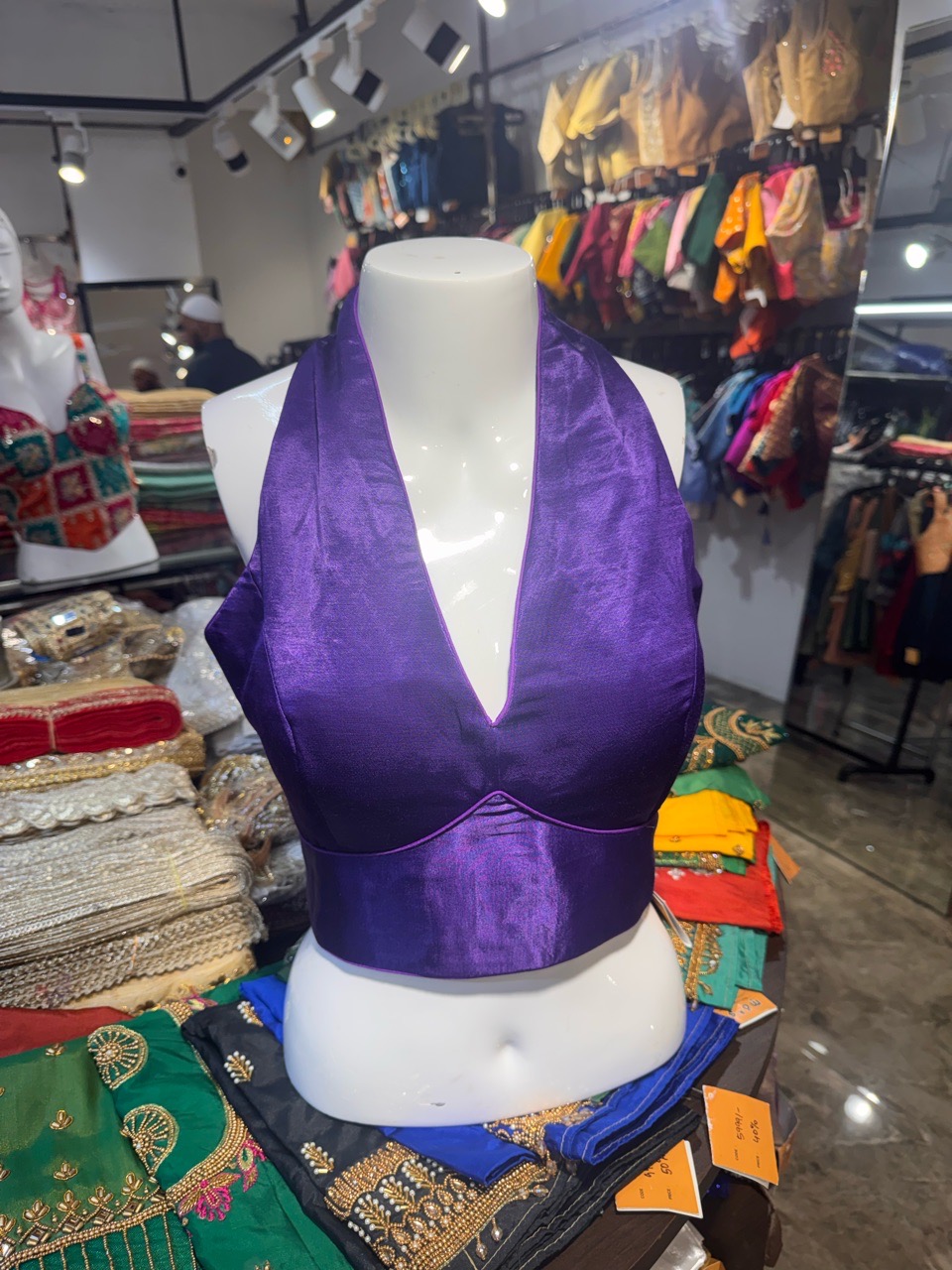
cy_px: 635
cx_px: 476
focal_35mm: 24
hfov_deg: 56.8
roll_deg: +3.1
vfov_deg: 71.6
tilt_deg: -19.8
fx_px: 880
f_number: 1.78
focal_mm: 6.76
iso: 64
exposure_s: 1/227
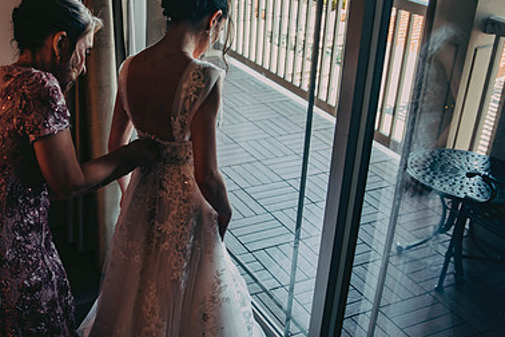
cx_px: 148
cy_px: 165
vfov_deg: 31.2
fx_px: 603
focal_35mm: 43
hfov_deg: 44.4
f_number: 2.8
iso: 400
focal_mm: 28
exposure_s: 1/125
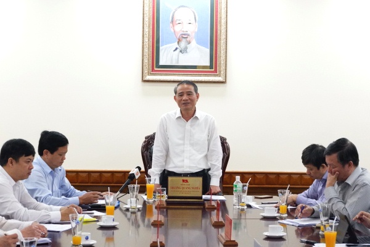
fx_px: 771
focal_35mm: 75
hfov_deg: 27.0
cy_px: 124
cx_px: 185
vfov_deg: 18.2
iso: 5000
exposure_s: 1/280
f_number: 5.6
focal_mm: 50
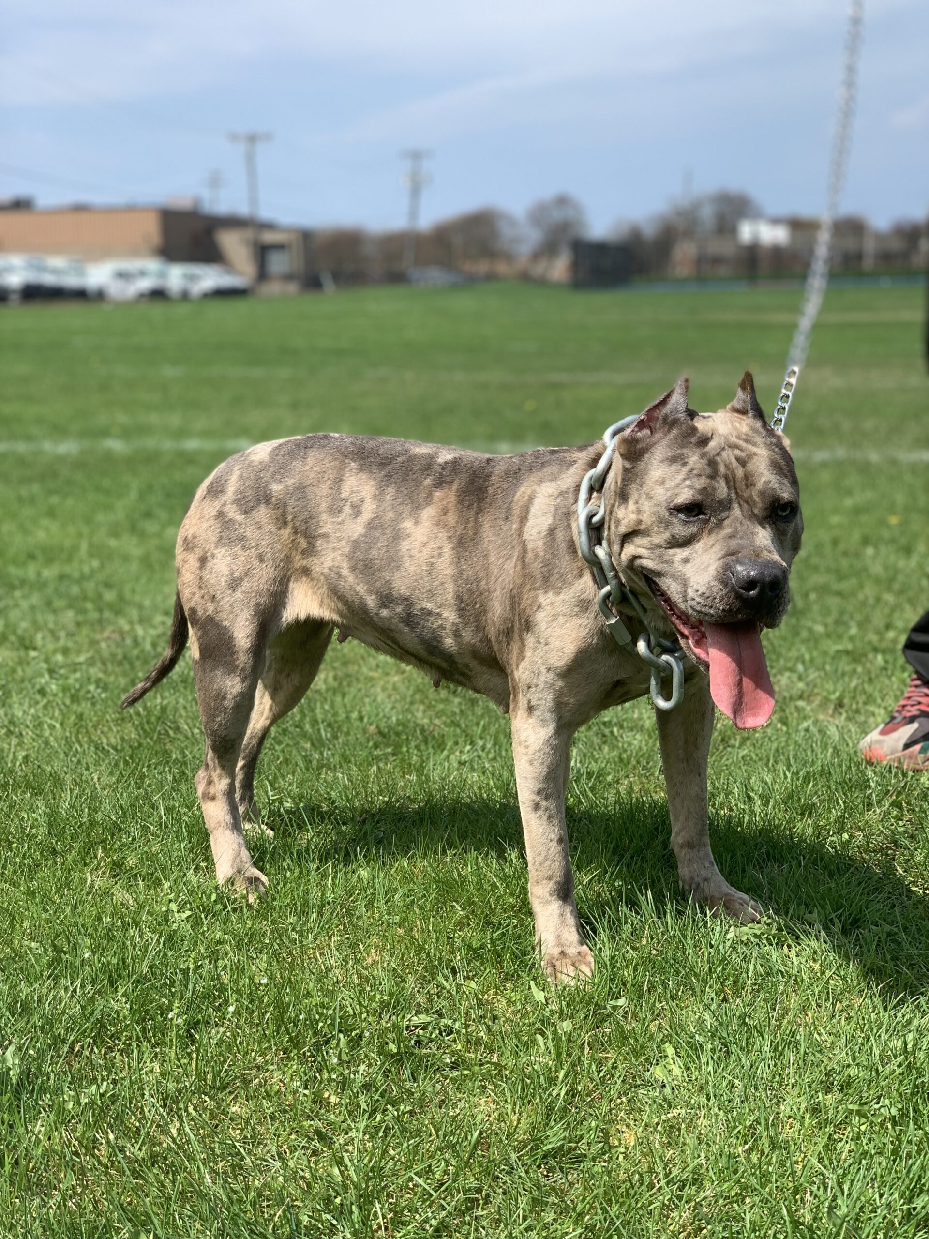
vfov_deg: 36.8
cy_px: 620
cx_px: 464
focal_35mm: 52
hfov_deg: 28.0
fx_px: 1861
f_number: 2.4
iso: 16
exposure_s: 1/695
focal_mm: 6
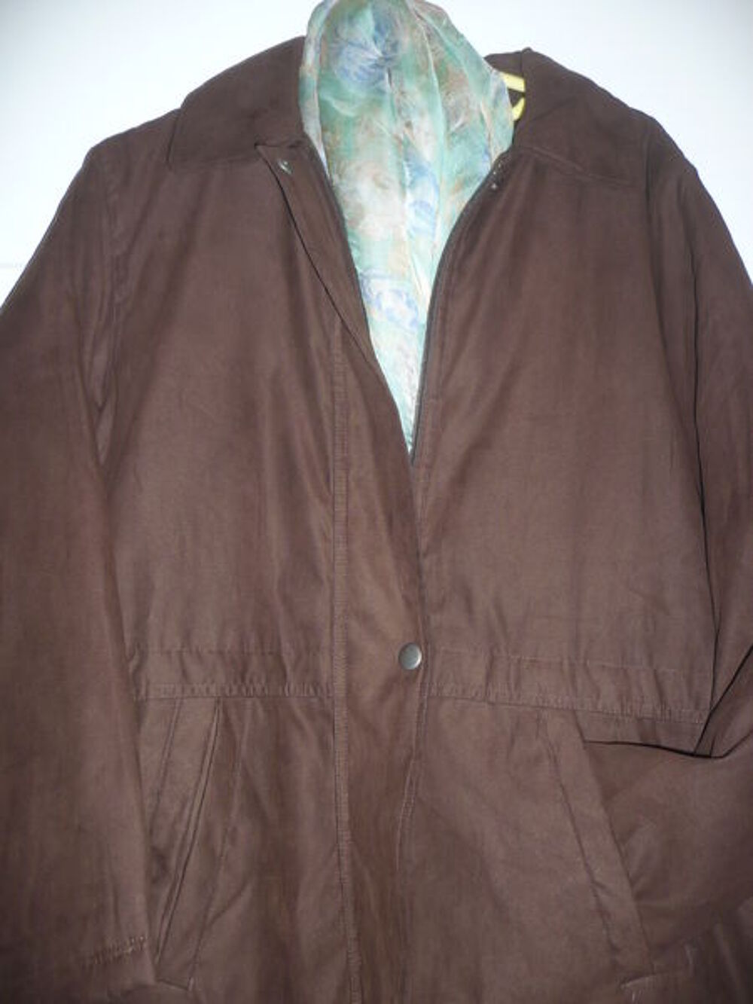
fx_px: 1015
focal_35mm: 35
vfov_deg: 52.6
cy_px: 502
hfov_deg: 40.7
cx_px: 376
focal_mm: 5.8
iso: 100
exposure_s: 1/30
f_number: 2.8
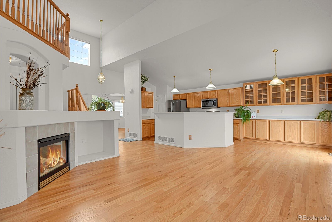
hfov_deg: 93.3
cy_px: 111
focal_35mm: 17
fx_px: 157
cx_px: 166
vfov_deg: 70.4
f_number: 8
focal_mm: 17
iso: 250
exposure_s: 2.5
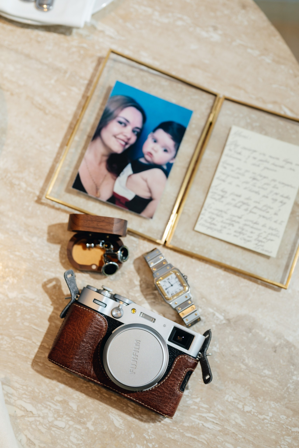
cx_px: 150
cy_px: 224
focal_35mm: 50
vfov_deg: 39.6
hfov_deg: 27.0
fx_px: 623
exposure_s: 1/200
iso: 800
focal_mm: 50
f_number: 3.2
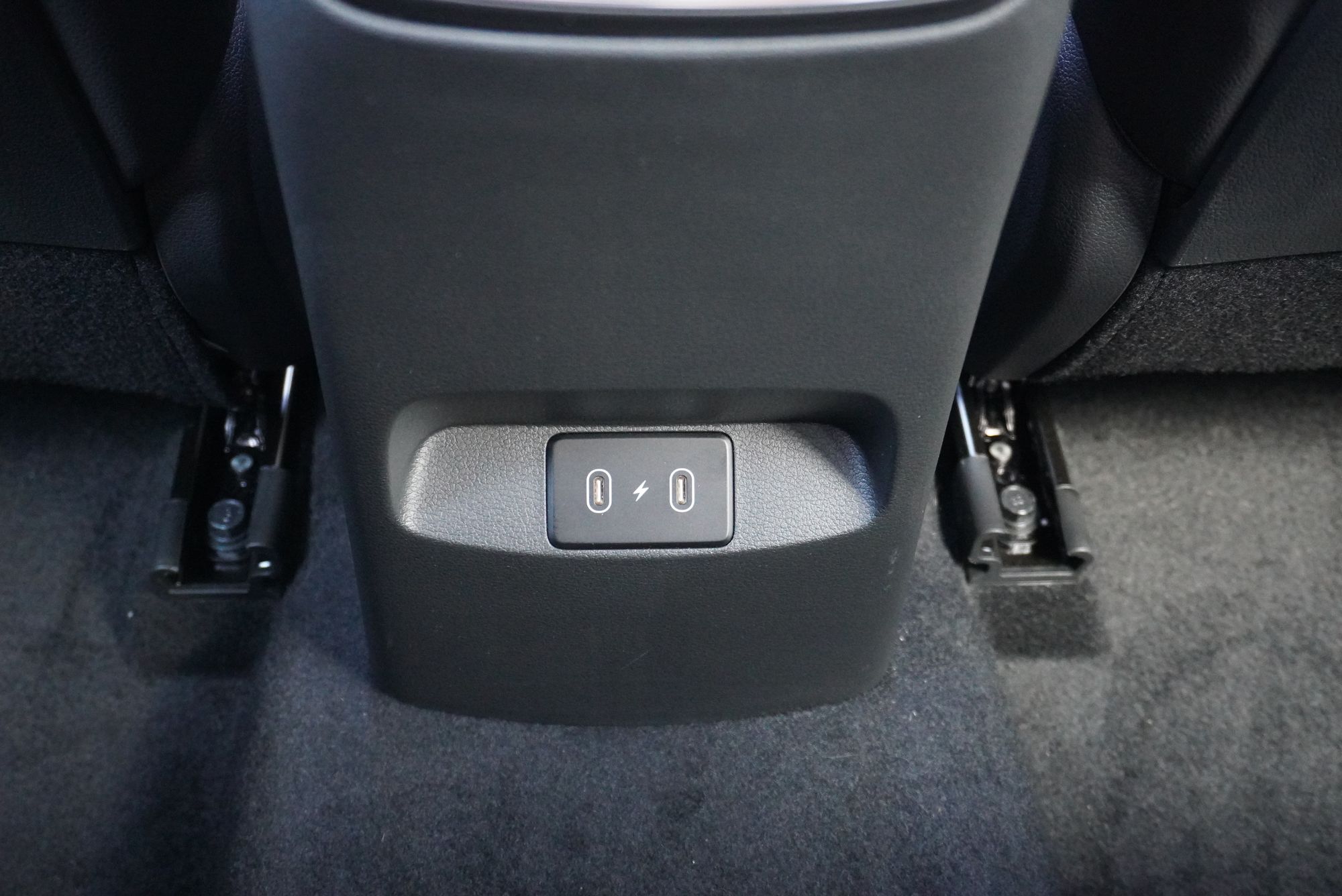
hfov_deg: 51.3
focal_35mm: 38
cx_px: 671
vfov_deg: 35.5
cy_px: 448
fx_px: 1399
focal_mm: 25
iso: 6400
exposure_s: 1/25
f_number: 4.5
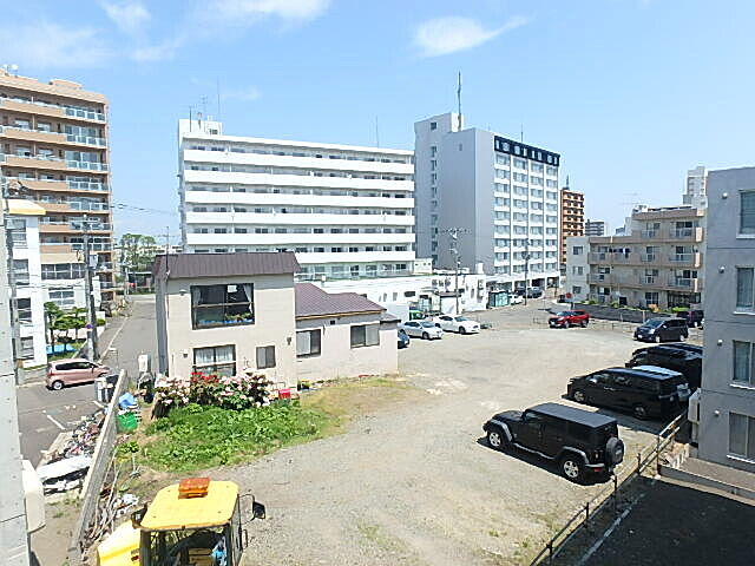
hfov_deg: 79.0
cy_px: 283
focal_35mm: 21
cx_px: 378
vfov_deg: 63.4
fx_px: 458
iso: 125
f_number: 6
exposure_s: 1/400
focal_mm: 3.7
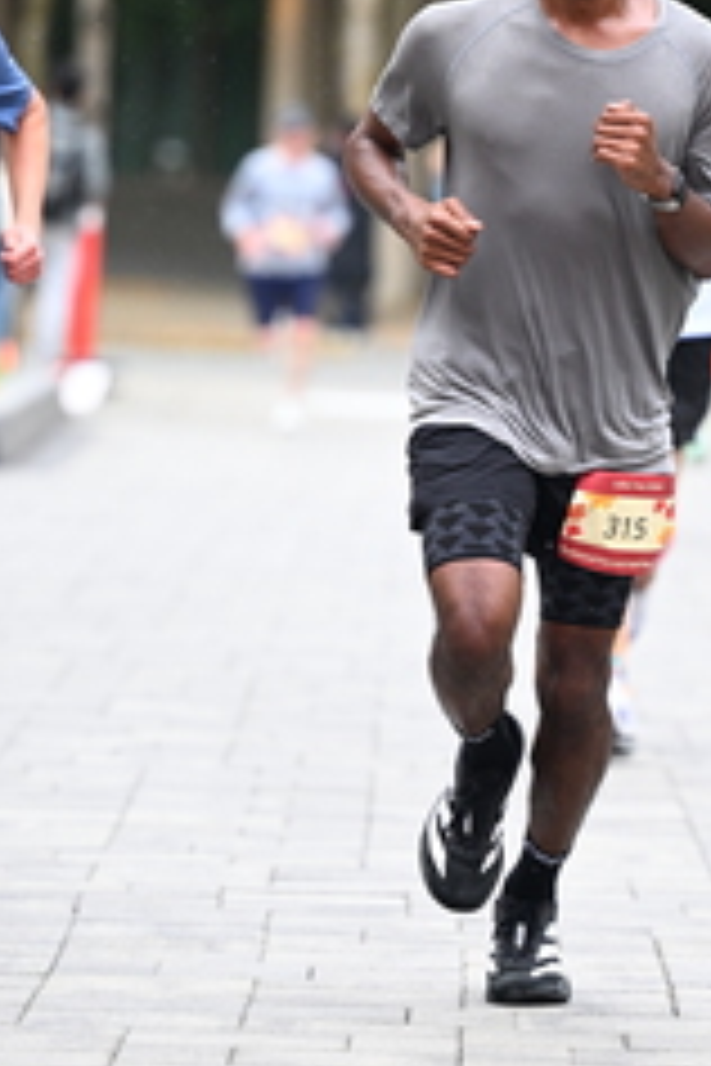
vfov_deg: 5.9
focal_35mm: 348
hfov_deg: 3.9
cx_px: 538
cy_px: 468
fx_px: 10309
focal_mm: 150
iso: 1250
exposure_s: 1/1600
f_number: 2.8
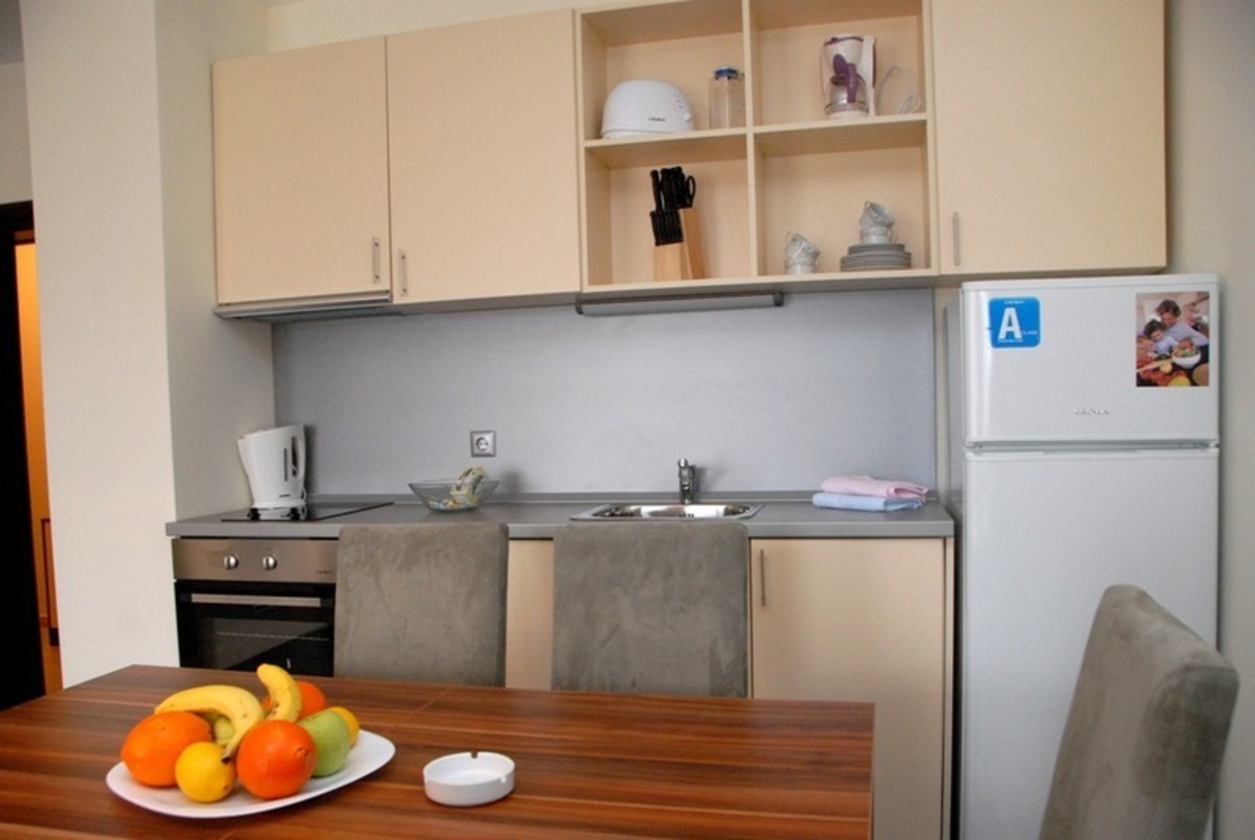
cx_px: 628
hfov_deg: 67.3
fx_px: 942
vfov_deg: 48.0
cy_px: 420
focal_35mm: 27
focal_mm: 18
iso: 1000
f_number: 5
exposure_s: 1/60
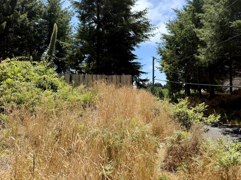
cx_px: 120
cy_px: 90
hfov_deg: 71.6
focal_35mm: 24
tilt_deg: +2.7
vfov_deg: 56.8
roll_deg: +1.1
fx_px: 167
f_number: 1.78
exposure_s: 1/3279
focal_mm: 6.76
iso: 100
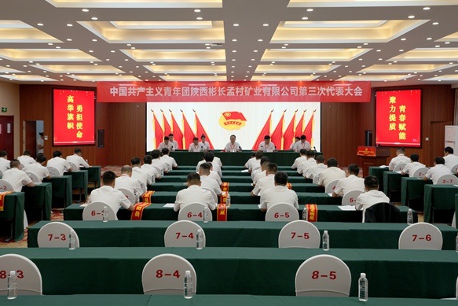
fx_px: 458
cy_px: 153
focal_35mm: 36
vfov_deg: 36.9
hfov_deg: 53.1
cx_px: 231
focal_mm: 35
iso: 200
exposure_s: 1/60
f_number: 4
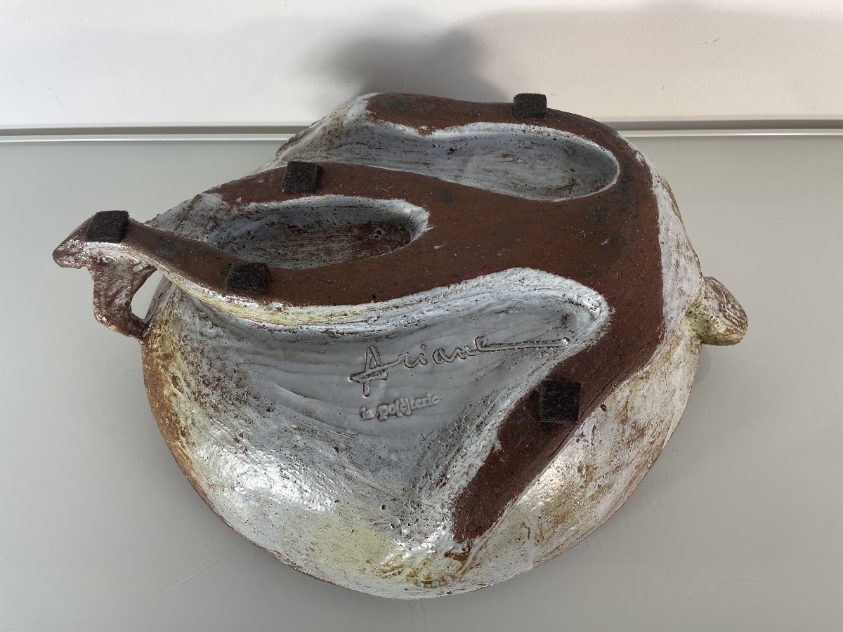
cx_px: 422
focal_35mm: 26
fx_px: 633
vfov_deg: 53.1
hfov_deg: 67.3
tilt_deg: -64.7
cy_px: 316
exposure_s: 1/100
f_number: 1.6
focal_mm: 4.2
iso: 32
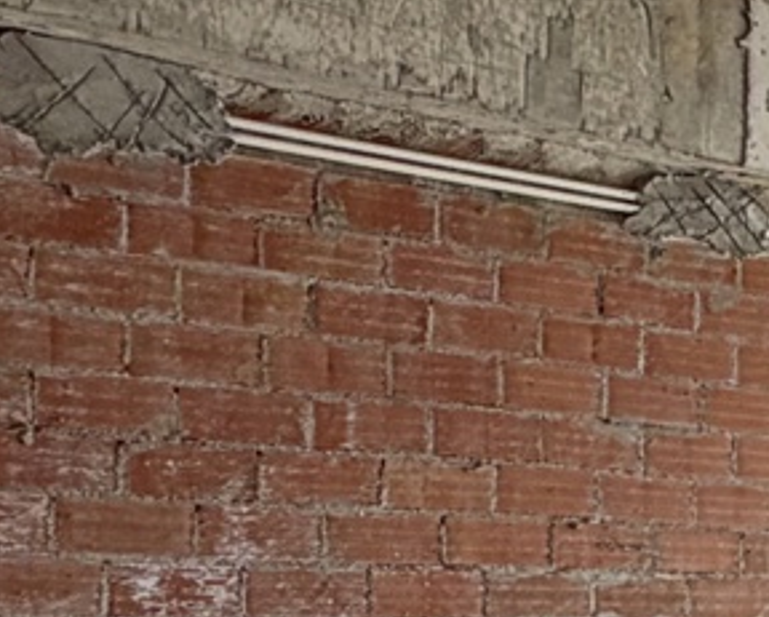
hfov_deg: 15.9
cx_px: 1591
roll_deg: +0.0
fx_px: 2073
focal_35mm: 91
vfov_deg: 16.5
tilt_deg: -0.5
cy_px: 657
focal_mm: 2.22
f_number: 2.2
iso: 50
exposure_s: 1/184
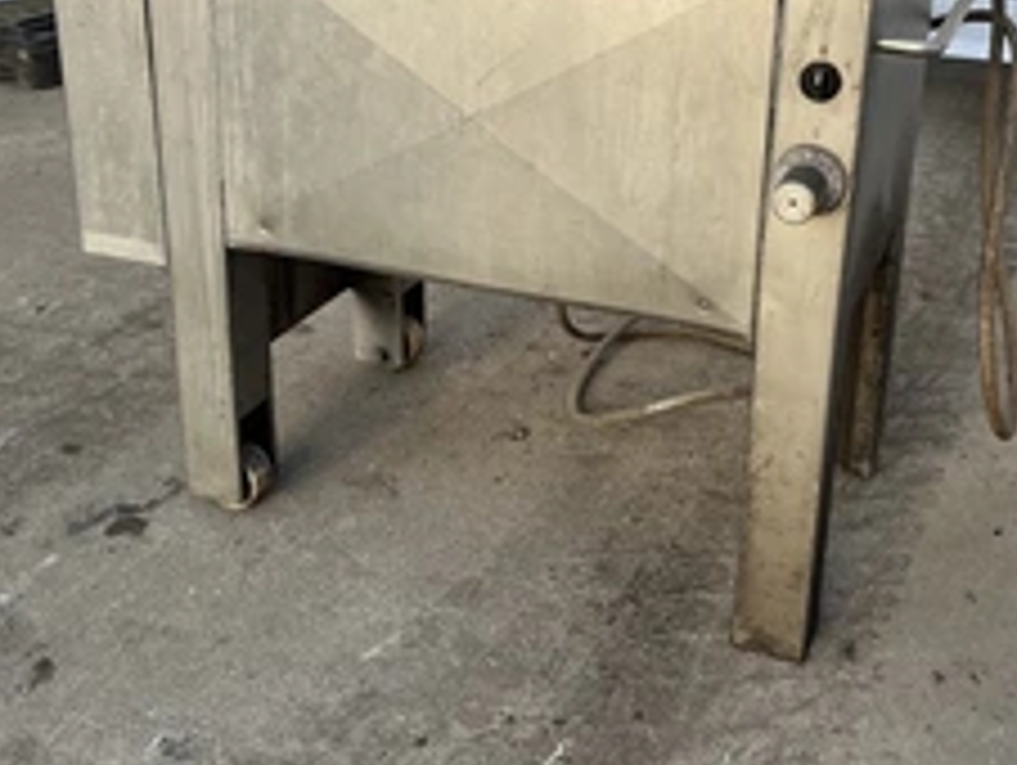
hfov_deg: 41.0
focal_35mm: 46
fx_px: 1353
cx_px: 603
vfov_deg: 31.0
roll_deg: -2.2
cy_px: 184
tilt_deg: -16.7
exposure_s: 1/424
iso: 50
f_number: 1.6
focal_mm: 5.1
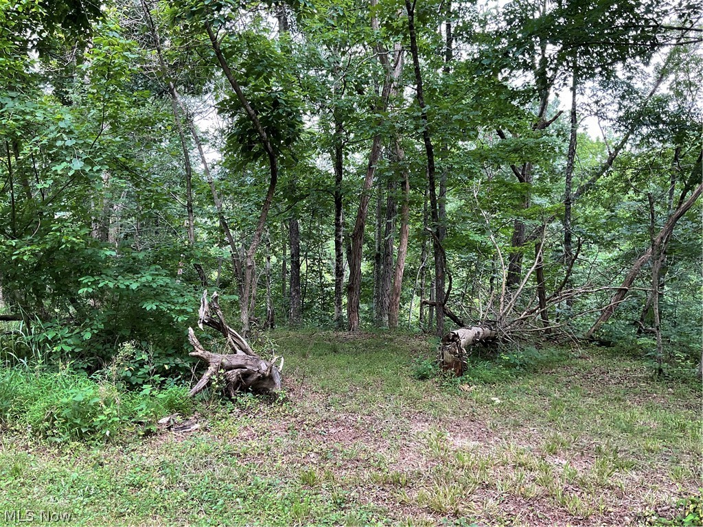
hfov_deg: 61.7
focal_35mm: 29
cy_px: 264
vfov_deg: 48.2
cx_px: 352
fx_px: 589
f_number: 1.8
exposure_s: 1/100
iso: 32
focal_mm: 3
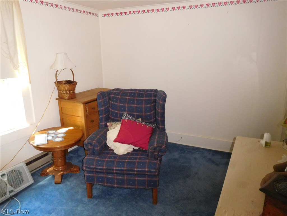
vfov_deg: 54.9
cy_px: 108
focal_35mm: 25
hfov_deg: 69.4
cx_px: 144
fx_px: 207
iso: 640
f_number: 3.4
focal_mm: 4.5
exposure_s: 1/30
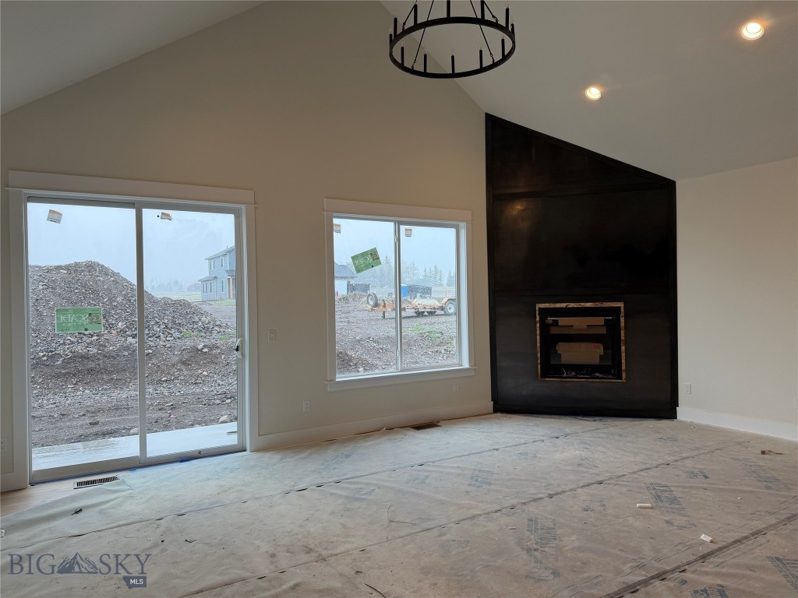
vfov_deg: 56.8
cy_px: 299
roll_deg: +1.2
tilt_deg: +0.3
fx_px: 553
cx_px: 399
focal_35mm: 24
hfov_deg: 71.6
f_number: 1.78
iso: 80
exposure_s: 1/120
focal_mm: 6.76
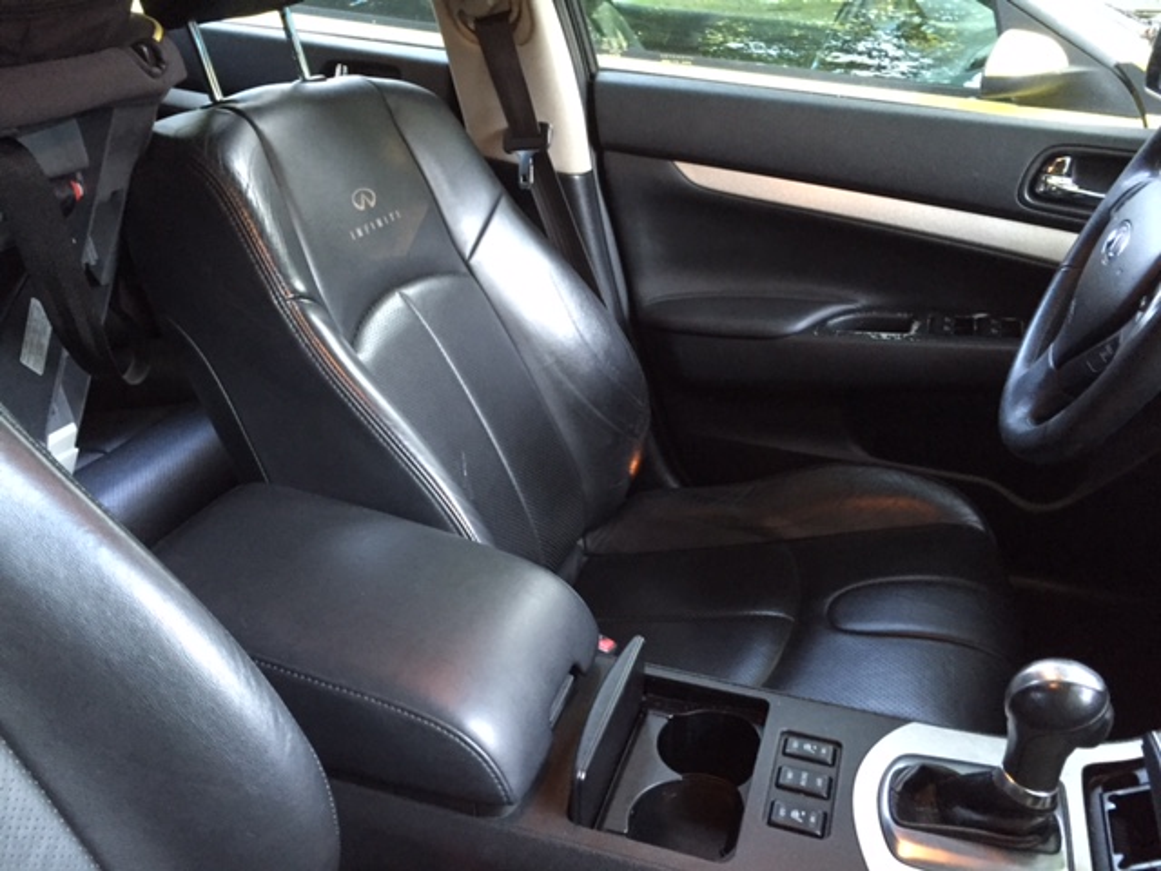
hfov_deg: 61.7
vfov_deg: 48.2
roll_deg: -1.6
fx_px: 973
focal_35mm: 29
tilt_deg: -26.2
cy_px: 436
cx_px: 580
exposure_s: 1/20
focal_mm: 4.15
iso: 250
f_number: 2.2
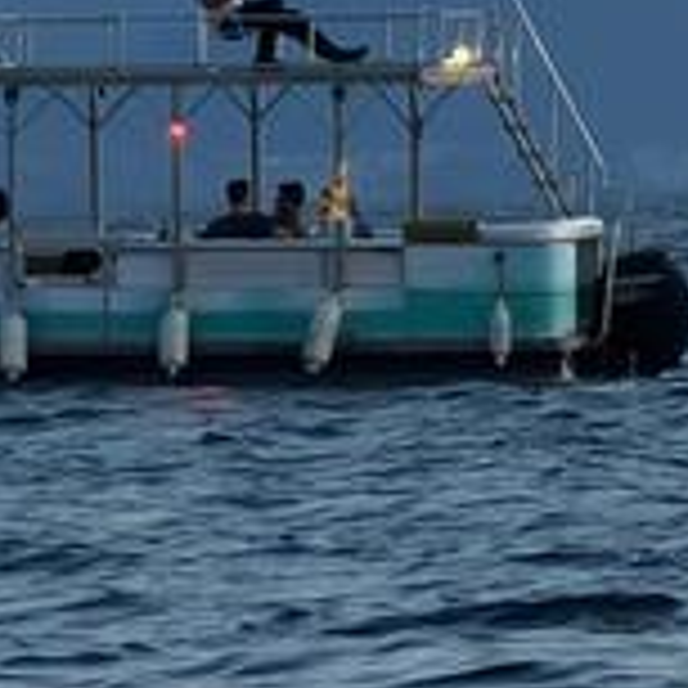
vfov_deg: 2.5
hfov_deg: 2.5
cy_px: -490
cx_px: 247
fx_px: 15605
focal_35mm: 694
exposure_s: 1/109
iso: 320
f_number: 2.8
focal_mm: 16.89
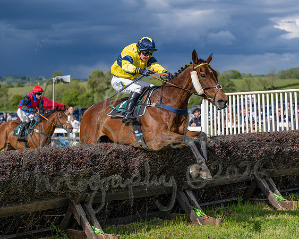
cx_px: 152
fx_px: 743
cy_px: 123
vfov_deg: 18.3
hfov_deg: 22.8
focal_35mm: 84
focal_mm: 70
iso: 100
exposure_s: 1/2000
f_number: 2.8
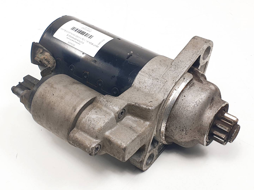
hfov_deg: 67.3
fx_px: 191
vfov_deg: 53.1
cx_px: 127
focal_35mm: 26
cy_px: 95
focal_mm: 4.3
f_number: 2.4
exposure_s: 1/190
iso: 50
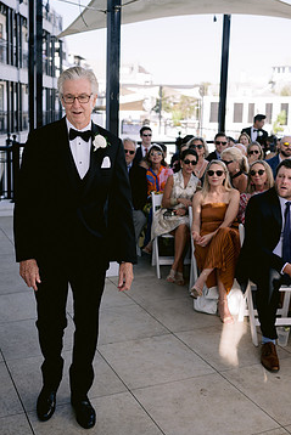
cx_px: 123
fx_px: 533
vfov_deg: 44.3
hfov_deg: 30.5
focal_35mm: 44
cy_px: 180
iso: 200
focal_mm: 35
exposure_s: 1/1000
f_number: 2.8
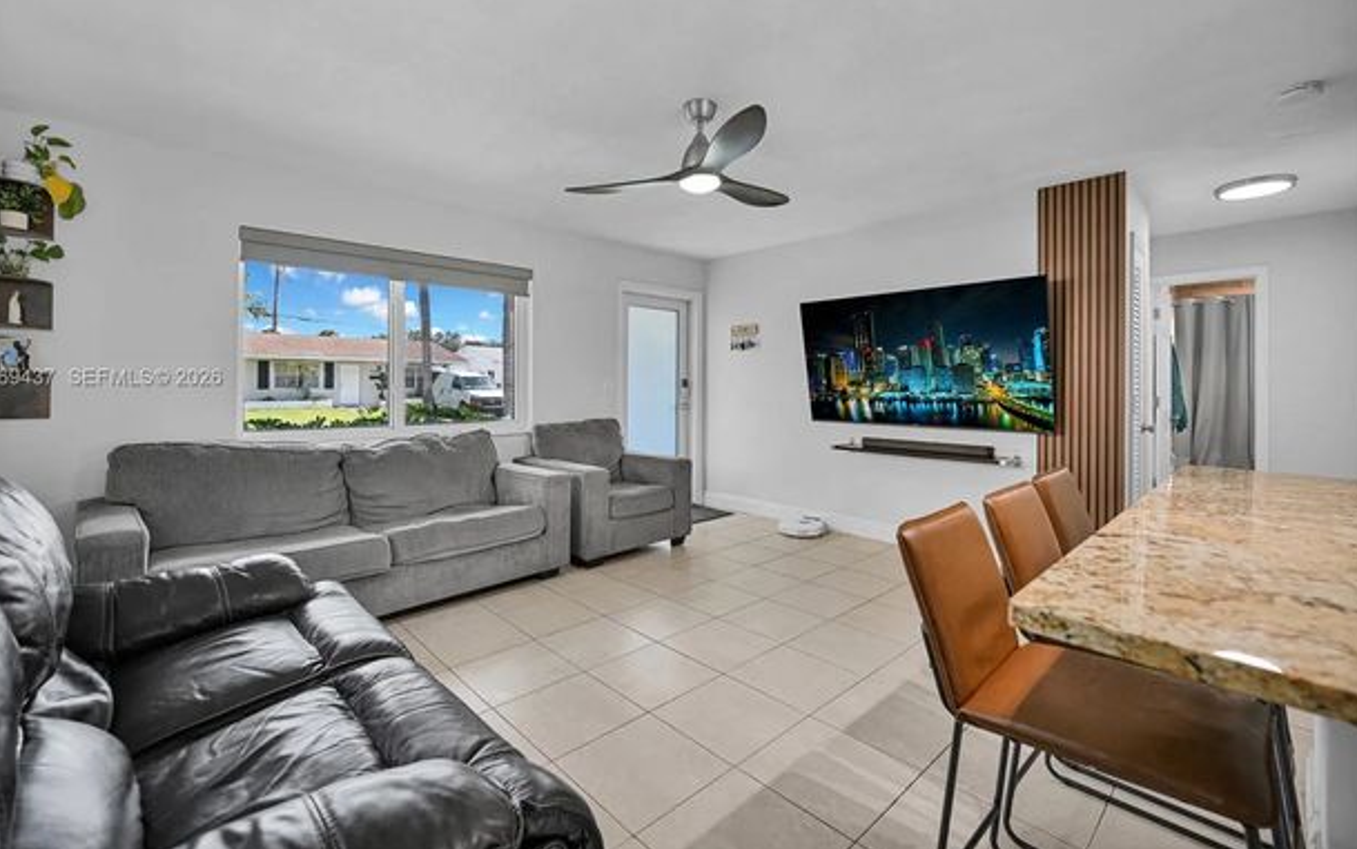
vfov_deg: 74.6
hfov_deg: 101.4
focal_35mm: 15
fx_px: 555
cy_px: 379
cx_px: 657
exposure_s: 1/15
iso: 160
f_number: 4
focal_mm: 14
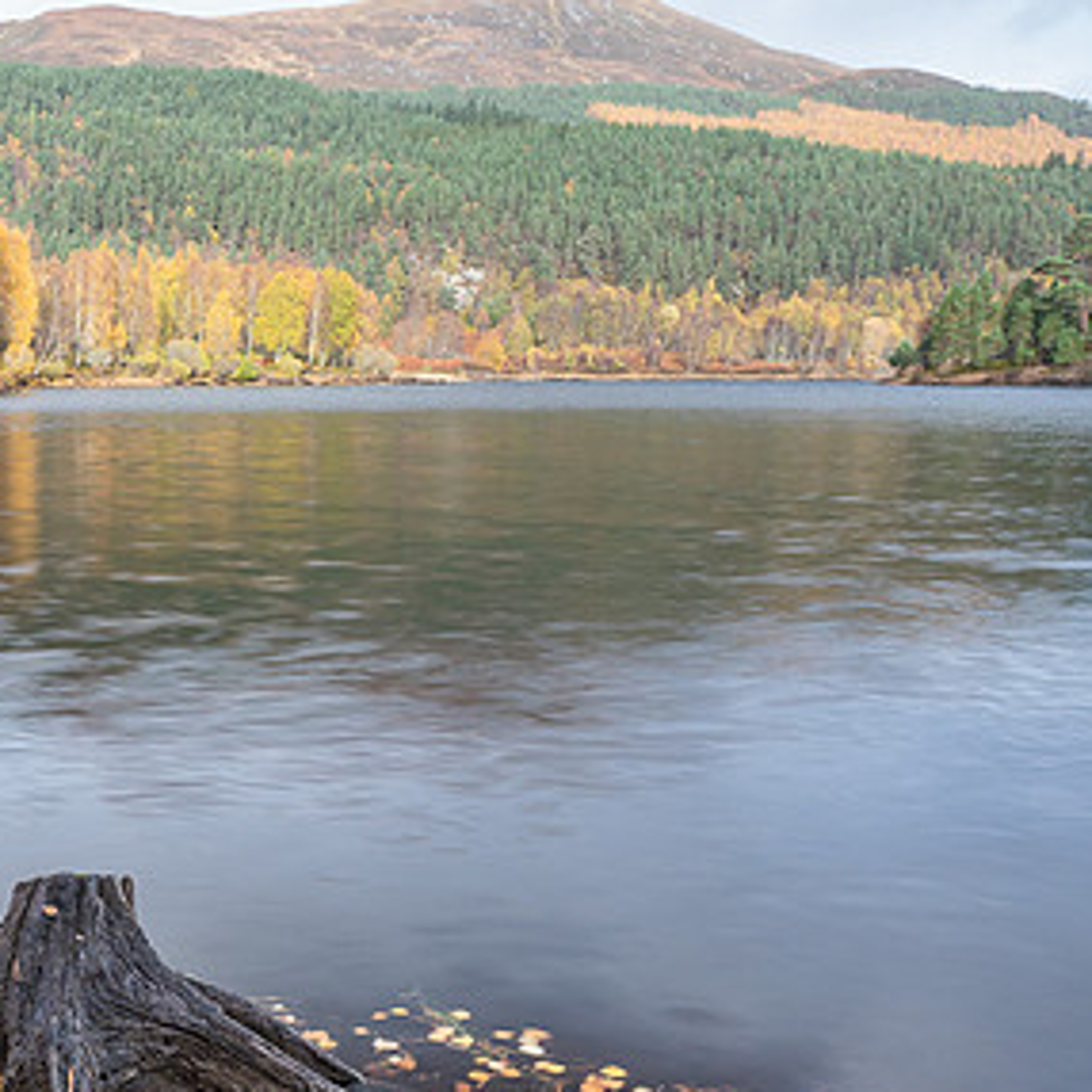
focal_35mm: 43
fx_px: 1535
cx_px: 42
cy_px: 750
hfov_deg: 35.9
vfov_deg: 38.6
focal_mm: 12
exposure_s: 1/2
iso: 200
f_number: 7.1
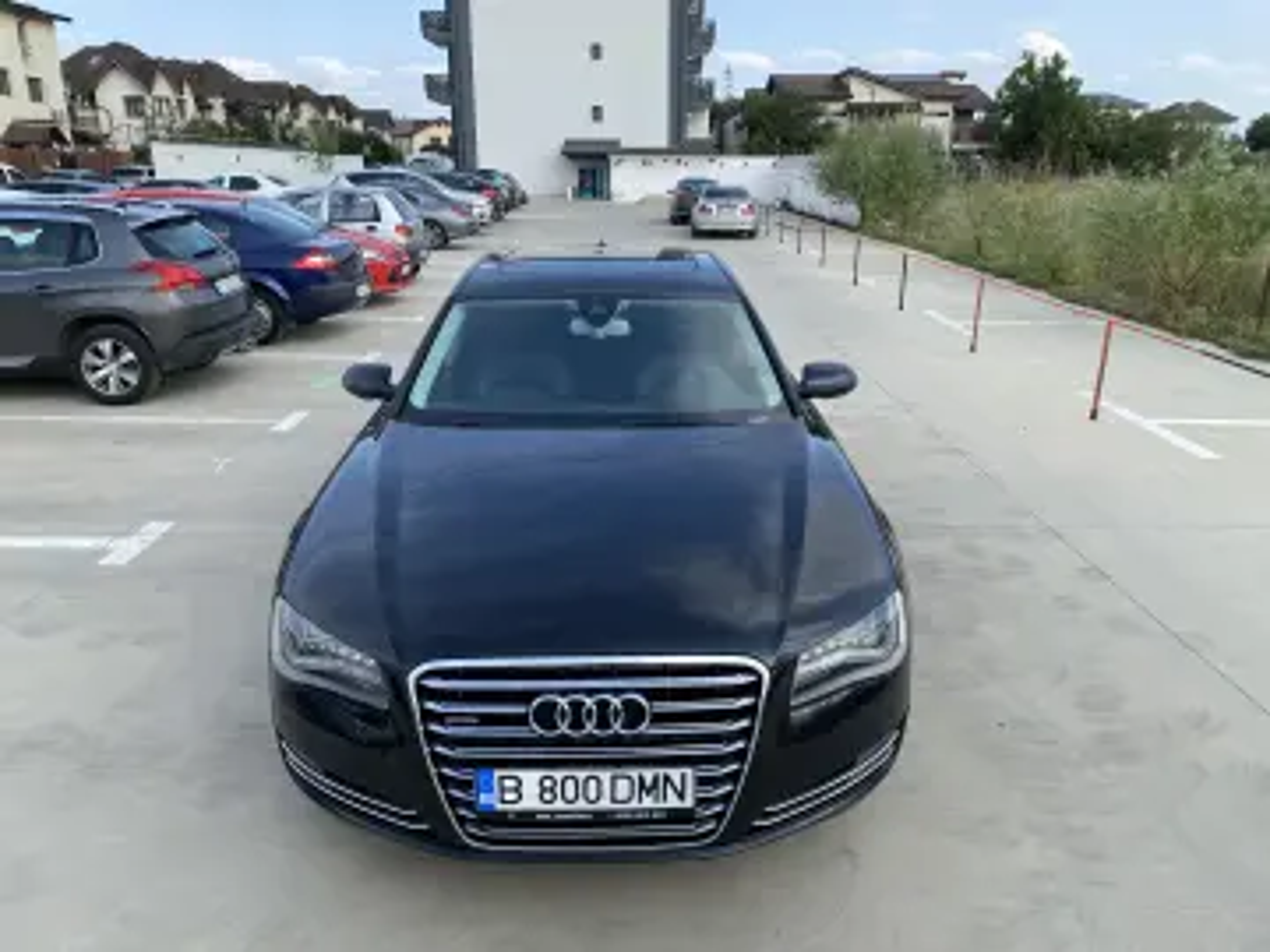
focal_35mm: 26
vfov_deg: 53.1
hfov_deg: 67.3
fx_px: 954
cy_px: 476
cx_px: 635
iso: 32
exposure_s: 1/1362
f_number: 1.8
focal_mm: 4.25
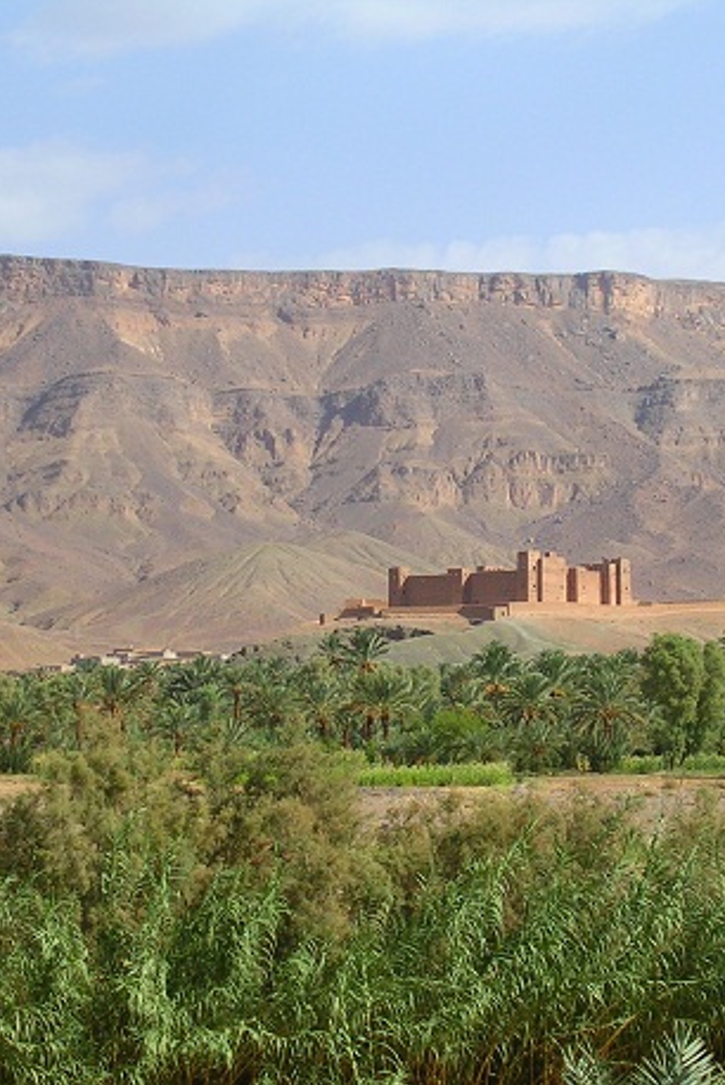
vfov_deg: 18.1
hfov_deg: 12.1
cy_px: 544
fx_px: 3408
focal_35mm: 113
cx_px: 449
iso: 50
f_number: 4
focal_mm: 12.3
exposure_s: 1/497
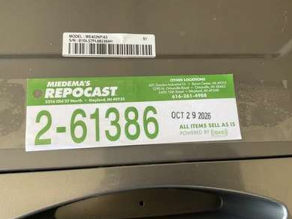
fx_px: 253
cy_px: 110
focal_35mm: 30
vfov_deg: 46.8
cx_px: 149
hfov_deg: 60.0
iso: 40
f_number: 1.8
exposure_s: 1/122
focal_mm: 3
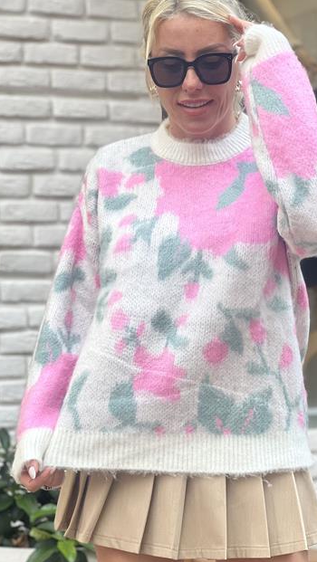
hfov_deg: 11.2
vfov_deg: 19.8
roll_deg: +1.2
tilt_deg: +3.3
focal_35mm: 108
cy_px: 289
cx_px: 177
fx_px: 1611
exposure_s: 1/121
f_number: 2.8
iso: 20
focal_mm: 9
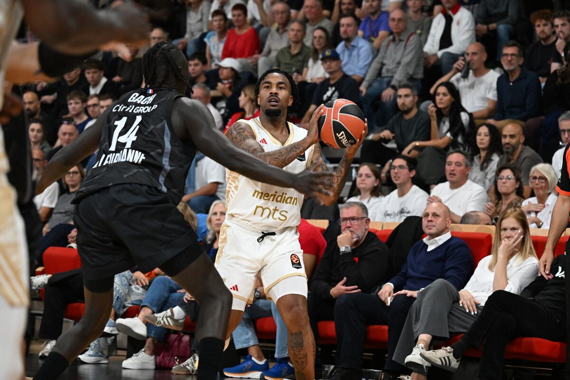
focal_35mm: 155
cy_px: 190
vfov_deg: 8.9
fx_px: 2454
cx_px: 285
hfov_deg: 13.2
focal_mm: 155
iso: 6400
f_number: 5.6
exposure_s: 1/800
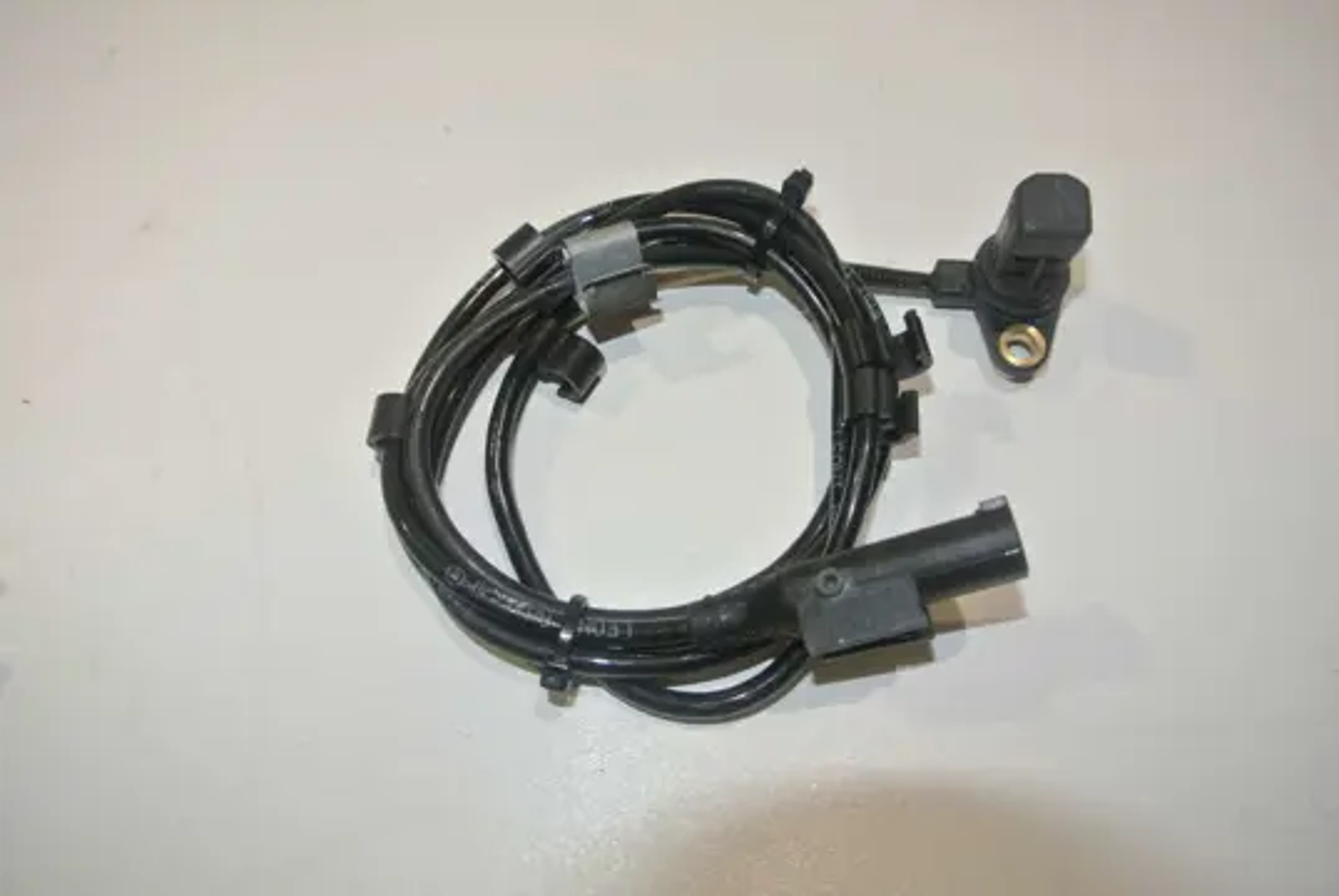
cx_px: 670
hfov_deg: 63.6
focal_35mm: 29
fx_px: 1080
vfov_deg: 45.1
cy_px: 448
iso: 200
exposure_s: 1/60
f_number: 4
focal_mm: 11
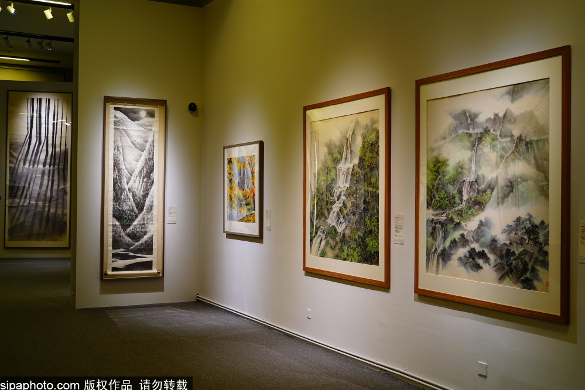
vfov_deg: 32.6
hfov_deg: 47.4
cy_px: 194
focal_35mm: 41
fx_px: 666
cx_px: 296
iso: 640
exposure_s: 1/50
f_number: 2.8
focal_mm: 40
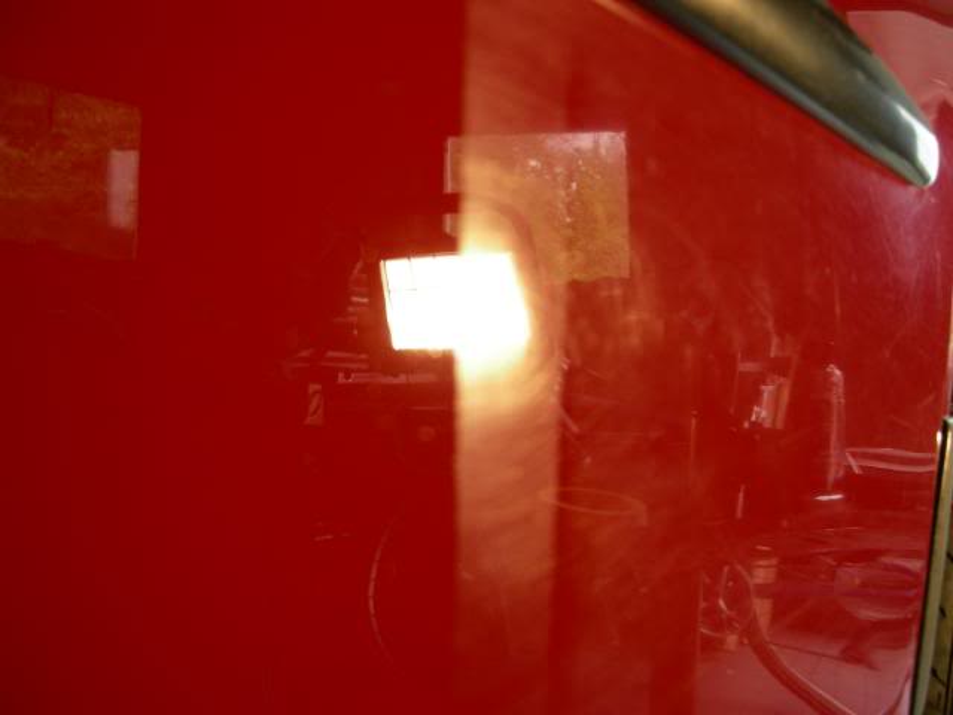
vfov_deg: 39.7
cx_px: 476
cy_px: 358
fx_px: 991
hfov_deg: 51.4
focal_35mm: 36
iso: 64
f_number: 3
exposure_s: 1/58.5
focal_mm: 7.5
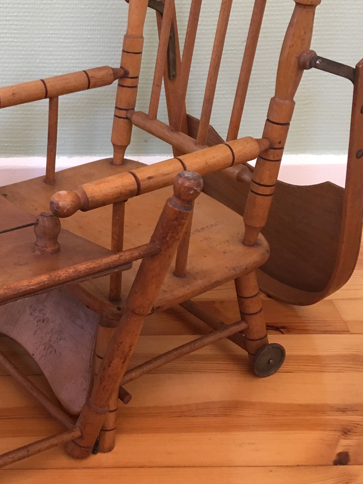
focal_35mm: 62
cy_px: 207
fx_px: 867
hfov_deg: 23.0
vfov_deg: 31.2
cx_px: 33
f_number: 2.2
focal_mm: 4.15
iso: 125
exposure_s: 1/33
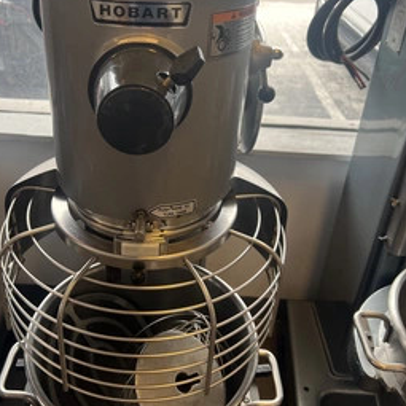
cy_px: 167
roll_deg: -2.6
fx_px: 478
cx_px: 177
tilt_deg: -28.3
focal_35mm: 36
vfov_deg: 45.9
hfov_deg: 45.9
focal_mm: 5.7
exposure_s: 1/120
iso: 64
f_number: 1.5
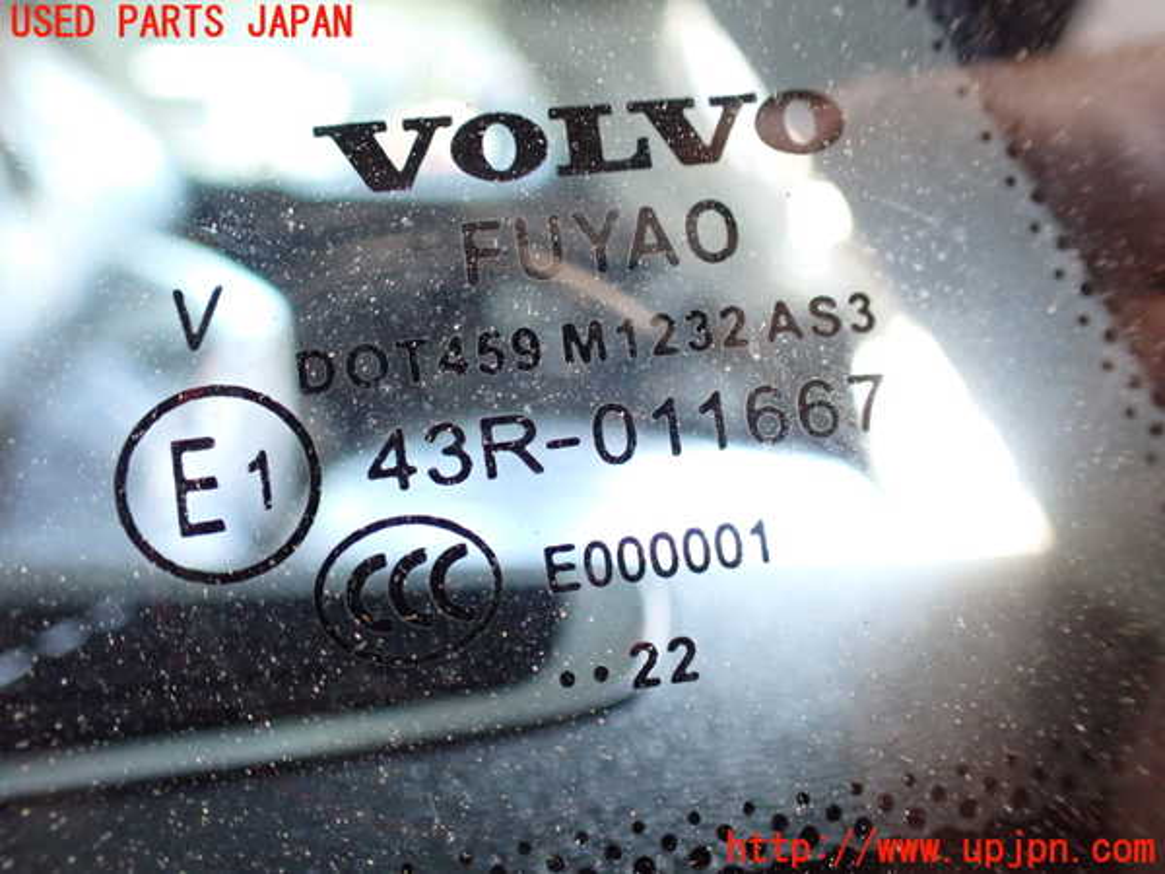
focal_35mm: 30
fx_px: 1010
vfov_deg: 46.8
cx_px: 582
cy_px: 437
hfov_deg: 60.0
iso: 800
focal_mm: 5.4
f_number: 2.3
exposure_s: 1/30
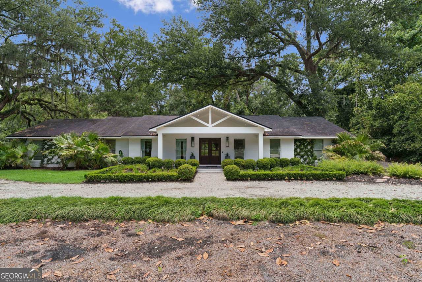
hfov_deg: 90.0
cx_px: 211
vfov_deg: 67.4
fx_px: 211
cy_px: 141
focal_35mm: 18
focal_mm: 18
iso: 250
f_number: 8
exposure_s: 1/250
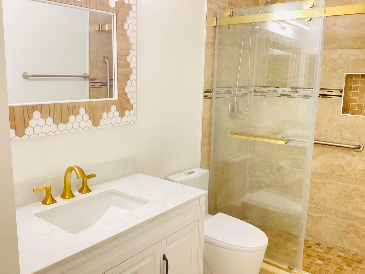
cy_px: 137
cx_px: 182
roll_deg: -0.5
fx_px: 327
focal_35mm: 31
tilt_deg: -11.1
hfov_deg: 58.4
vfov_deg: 45.4
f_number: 2.4
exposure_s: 1/60
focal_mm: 3.3
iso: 250
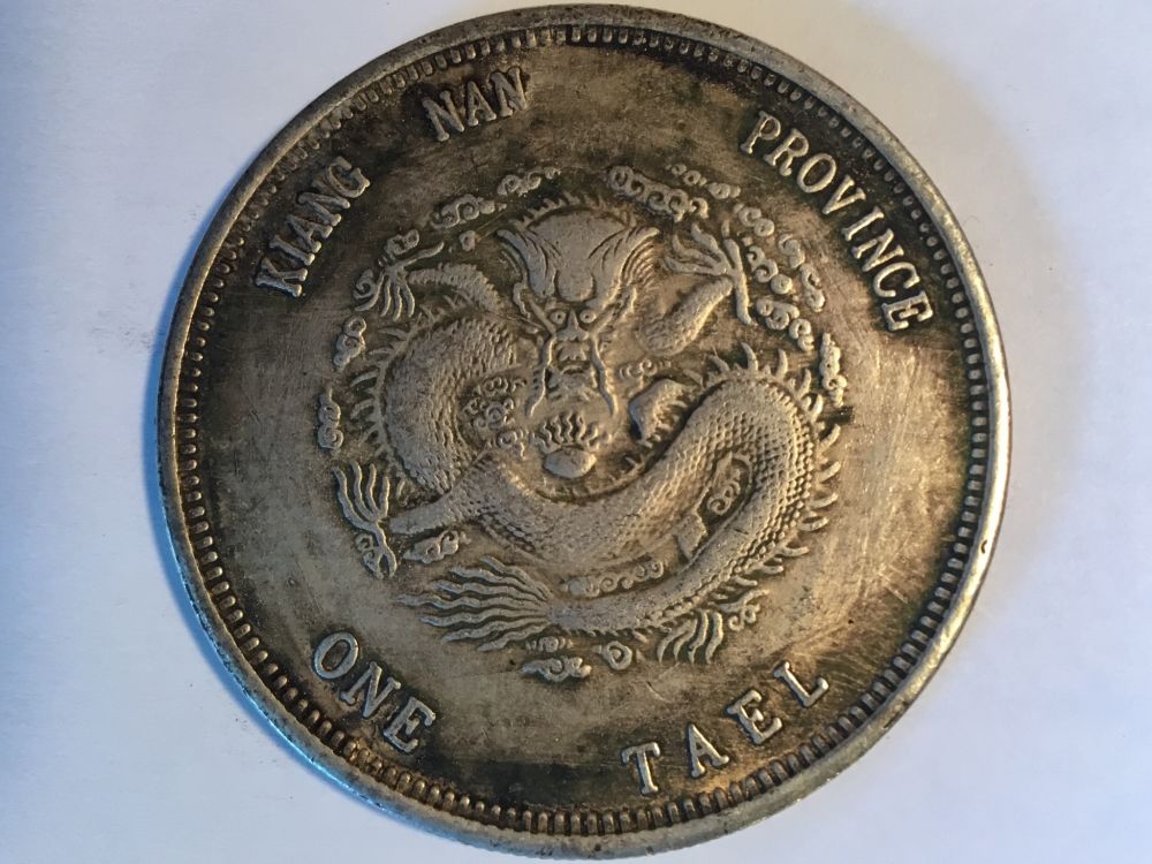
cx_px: 576
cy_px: 432
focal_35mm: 31
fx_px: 1032
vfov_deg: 45.4
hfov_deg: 58.4
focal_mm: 3.3
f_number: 2.4
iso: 64
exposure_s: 1/30
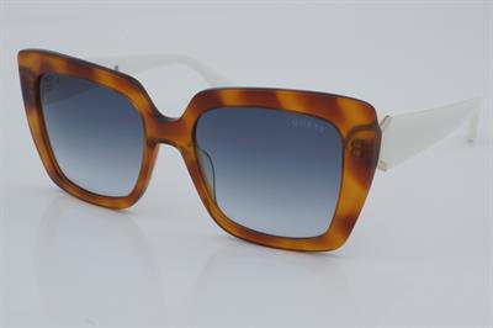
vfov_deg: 18.2
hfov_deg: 27.0
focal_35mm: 75
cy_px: 164
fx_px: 1026
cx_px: 246
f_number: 32
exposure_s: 1/4
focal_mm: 50
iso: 100
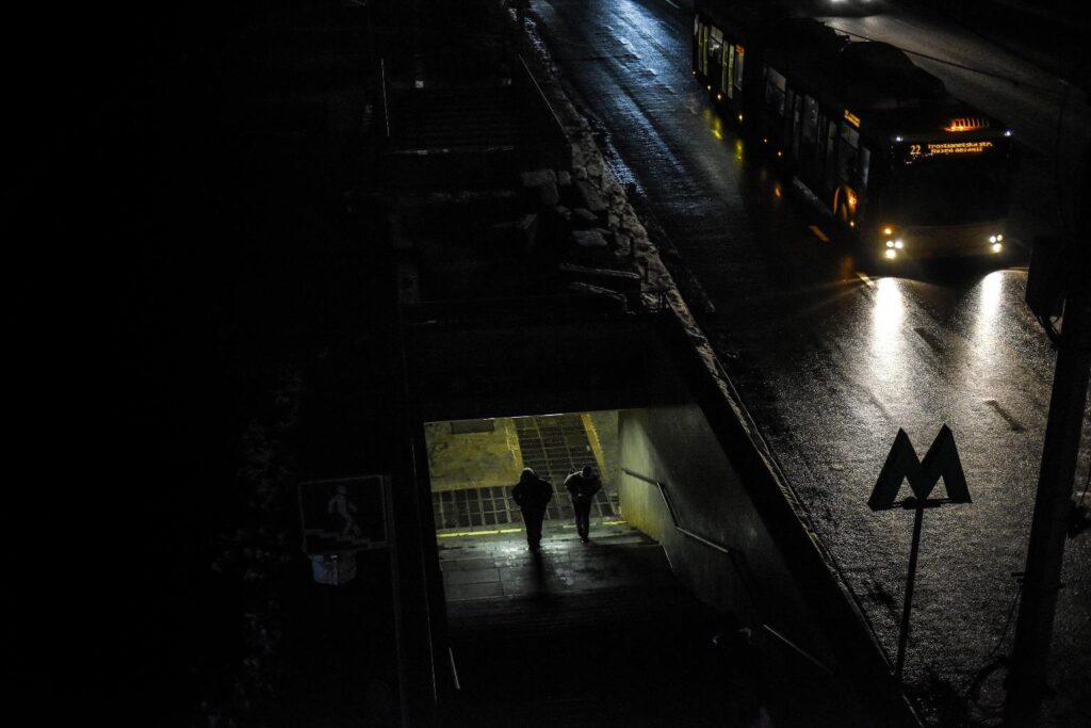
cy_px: 364
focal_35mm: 44
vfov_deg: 30.5
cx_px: 546
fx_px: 1334
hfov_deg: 44.5
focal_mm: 44
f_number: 2.8
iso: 3200
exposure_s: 1/125
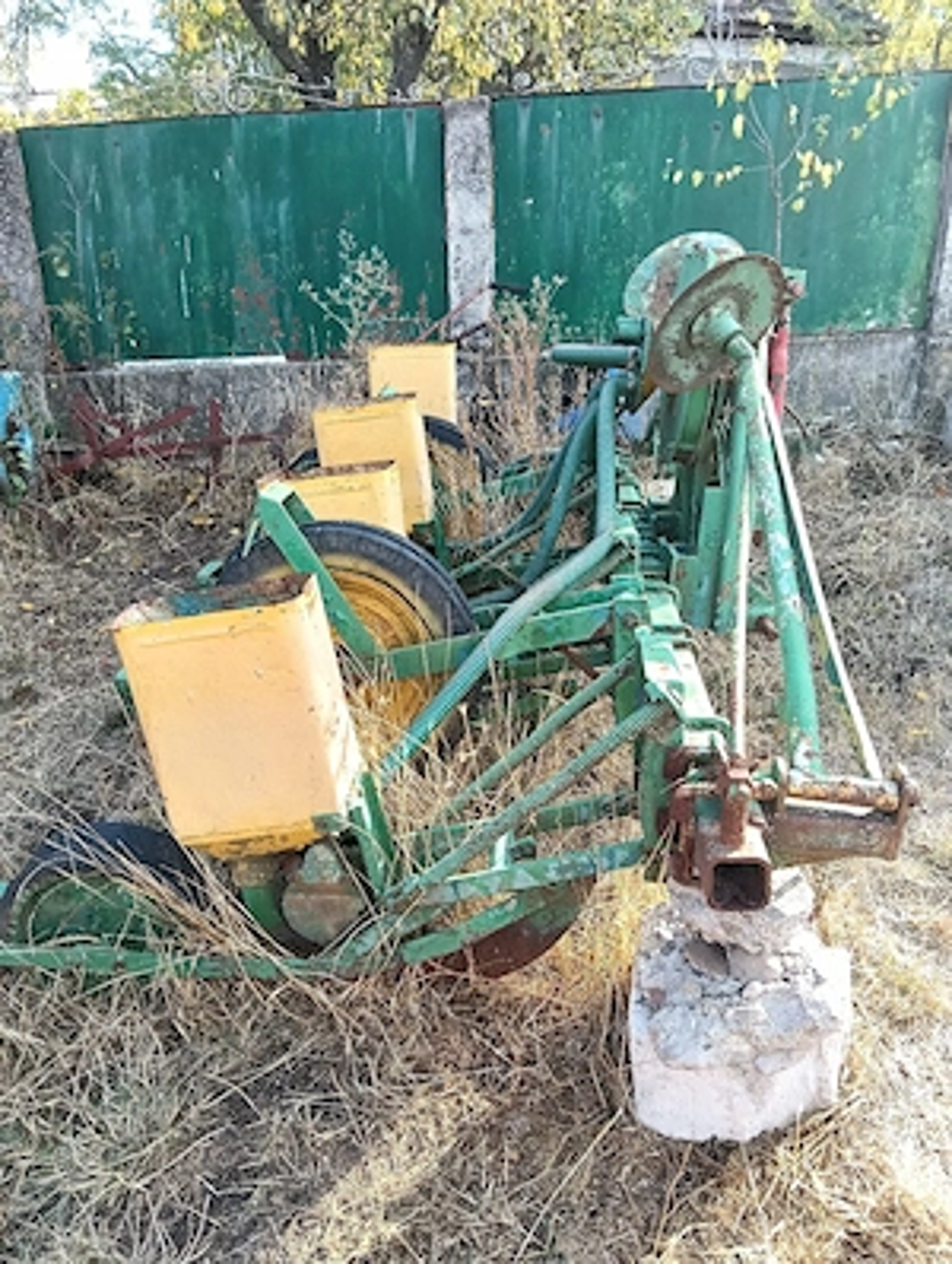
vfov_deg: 65.2
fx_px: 987
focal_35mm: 27
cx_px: 476
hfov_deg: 51.5
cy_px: 632
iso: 64
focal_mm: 3.98
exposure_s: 1/101
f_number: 1.8
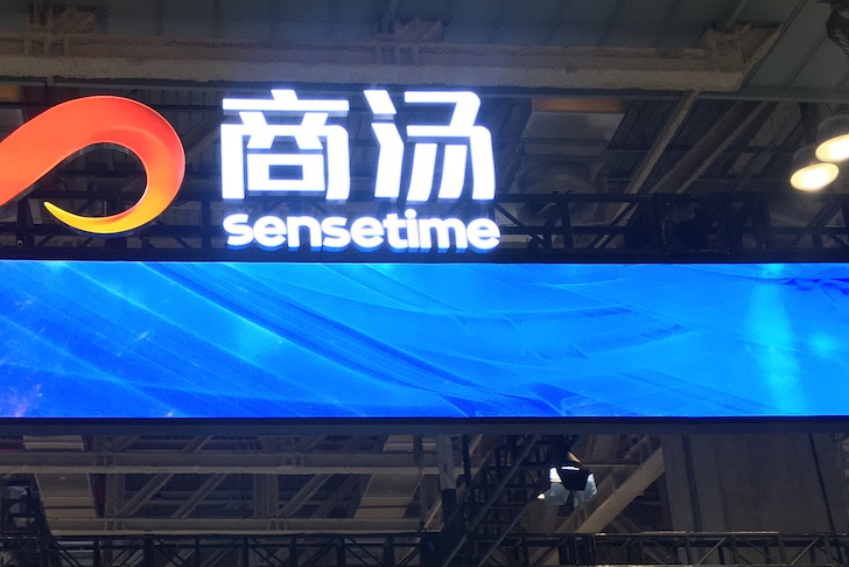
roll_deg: +1.4
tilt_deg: +19.0
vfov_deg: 24.9
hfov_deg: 37.0
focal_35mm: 53
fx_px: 1250
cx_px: 260
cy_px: 486
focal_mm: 4.15
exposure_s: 1/50
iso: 32
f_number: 2.2
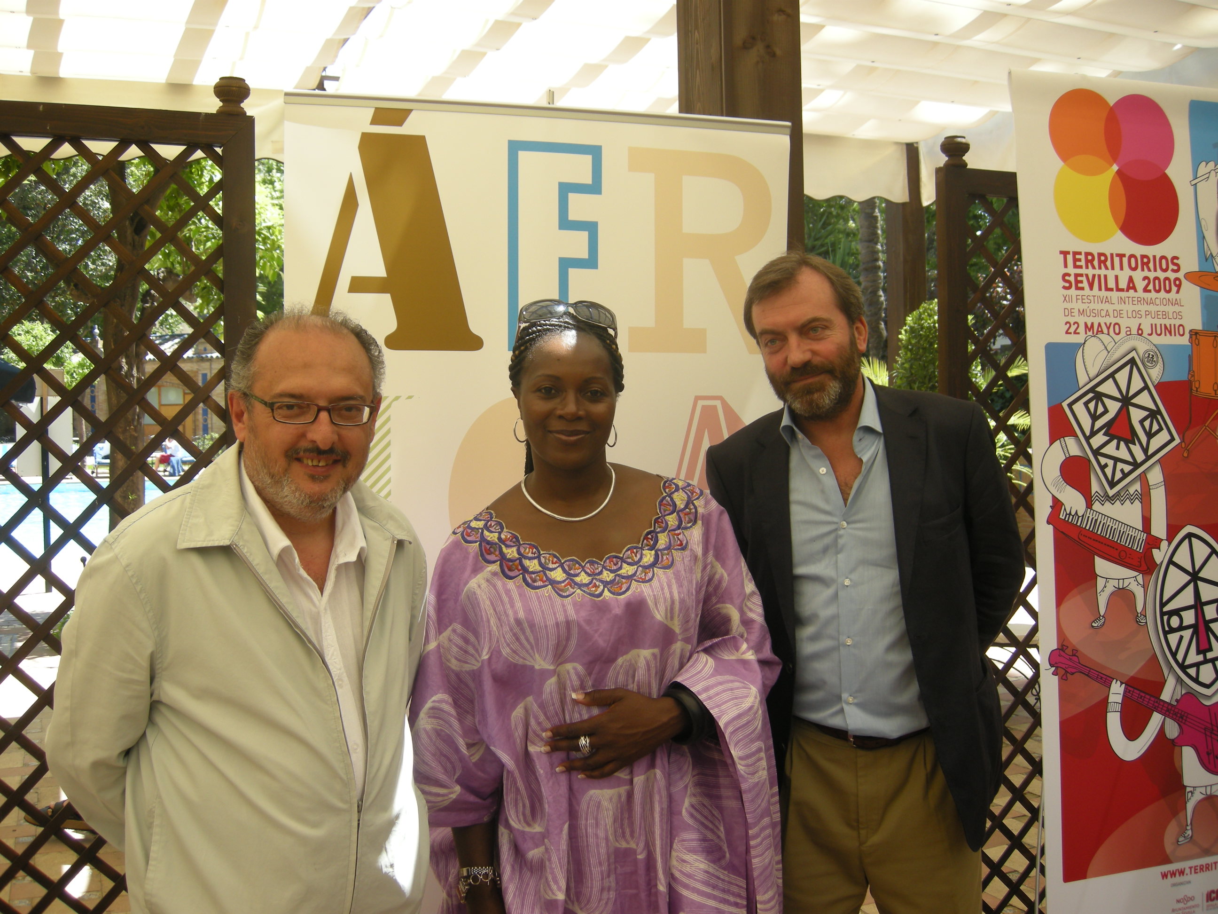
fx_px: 1232
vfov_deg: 40.7
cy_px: 457
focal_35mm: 35
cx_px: 609
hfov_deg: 52.6
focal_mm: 7.5
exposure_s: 1/167
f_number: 6.1
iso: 64
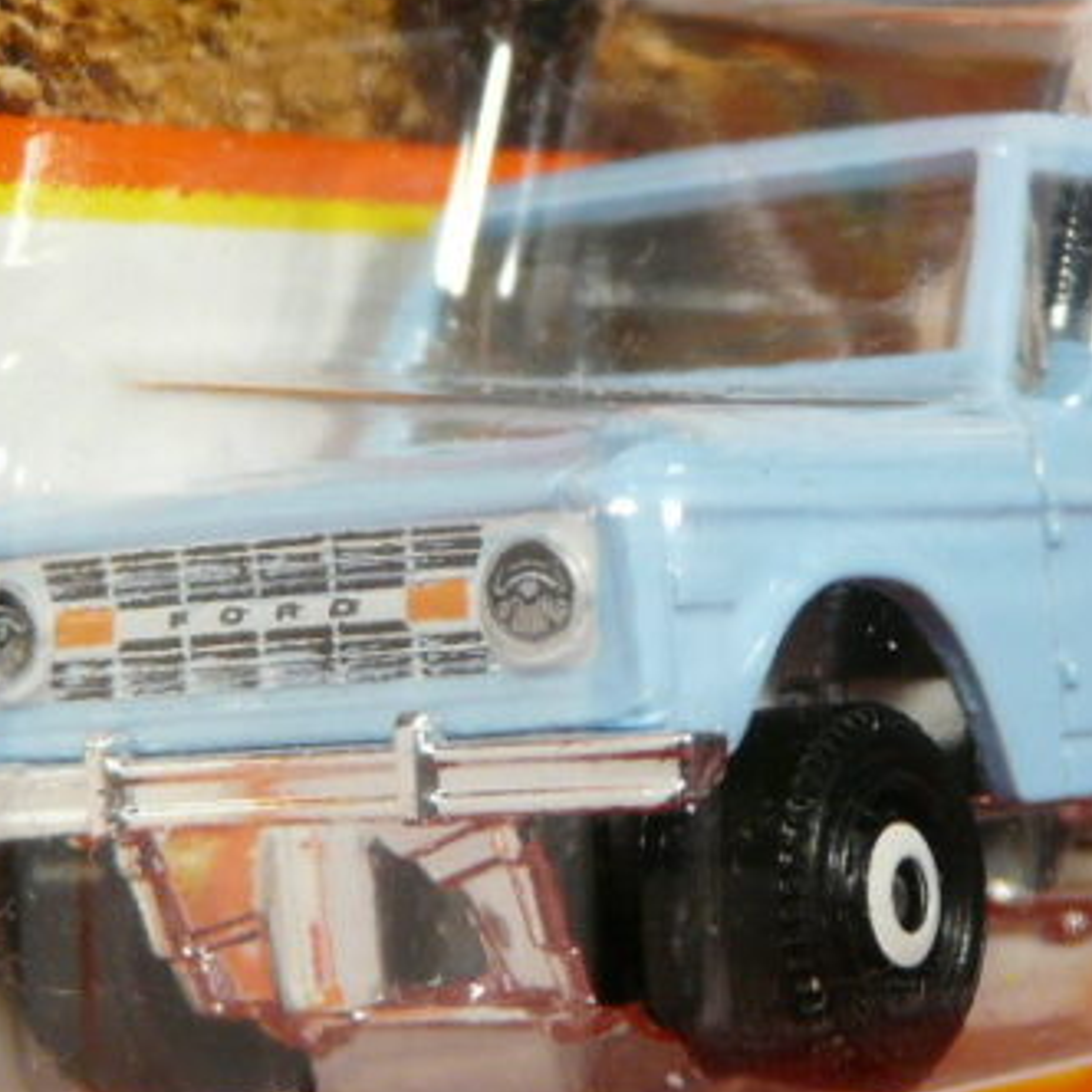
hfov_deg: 12.3
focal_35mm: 142
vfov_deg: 12.3
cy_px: 503
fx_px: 5068
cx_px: 730
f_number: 3.2
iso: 125
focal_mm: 9.2
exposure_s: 1/50
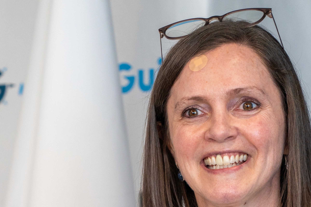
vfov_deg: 2.3
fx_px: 5053
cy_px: 265
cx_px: -8
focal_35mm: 585
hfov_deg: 3.5
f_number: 4
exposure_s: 1/200
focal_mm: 200
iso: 640
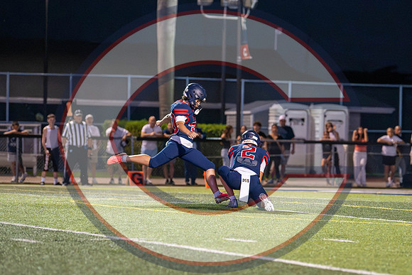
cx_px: 254
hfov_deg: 10.0
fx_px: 2354
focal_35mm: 206
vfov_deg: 6.7
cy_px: 162
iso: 9000
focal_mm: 135
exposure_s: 1/1000
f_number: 2.8
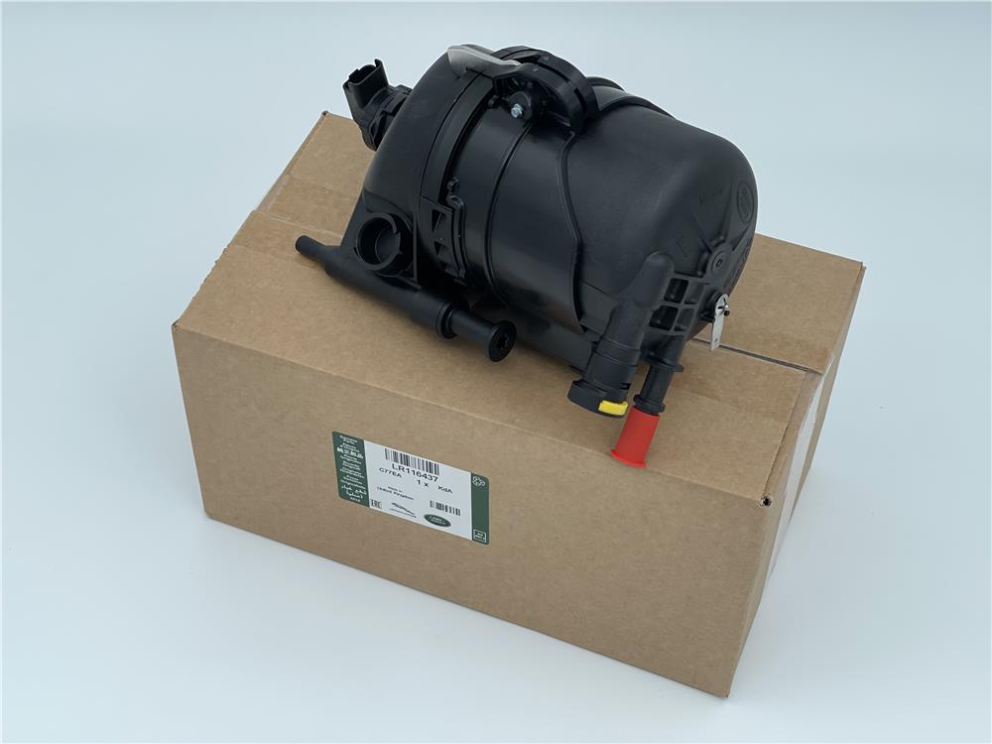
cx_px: 496
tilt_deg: -48.2
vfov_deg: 22.9
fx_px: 1834
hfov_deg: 30.3
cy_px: 372
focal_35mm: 64
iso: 20
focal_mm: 7.5
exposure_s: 1/240
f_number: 2.2
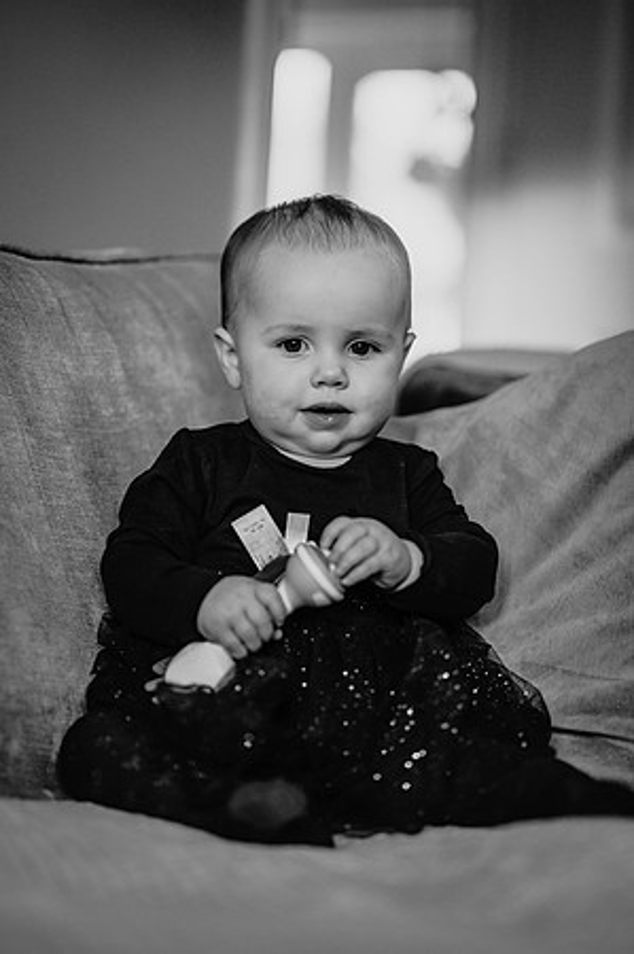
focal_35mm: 85
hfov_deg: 16.0
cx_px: 317
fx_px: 2250
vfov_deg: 23.9
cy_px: 477
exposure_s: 1/250
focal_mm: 85
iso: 125
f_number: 1.8
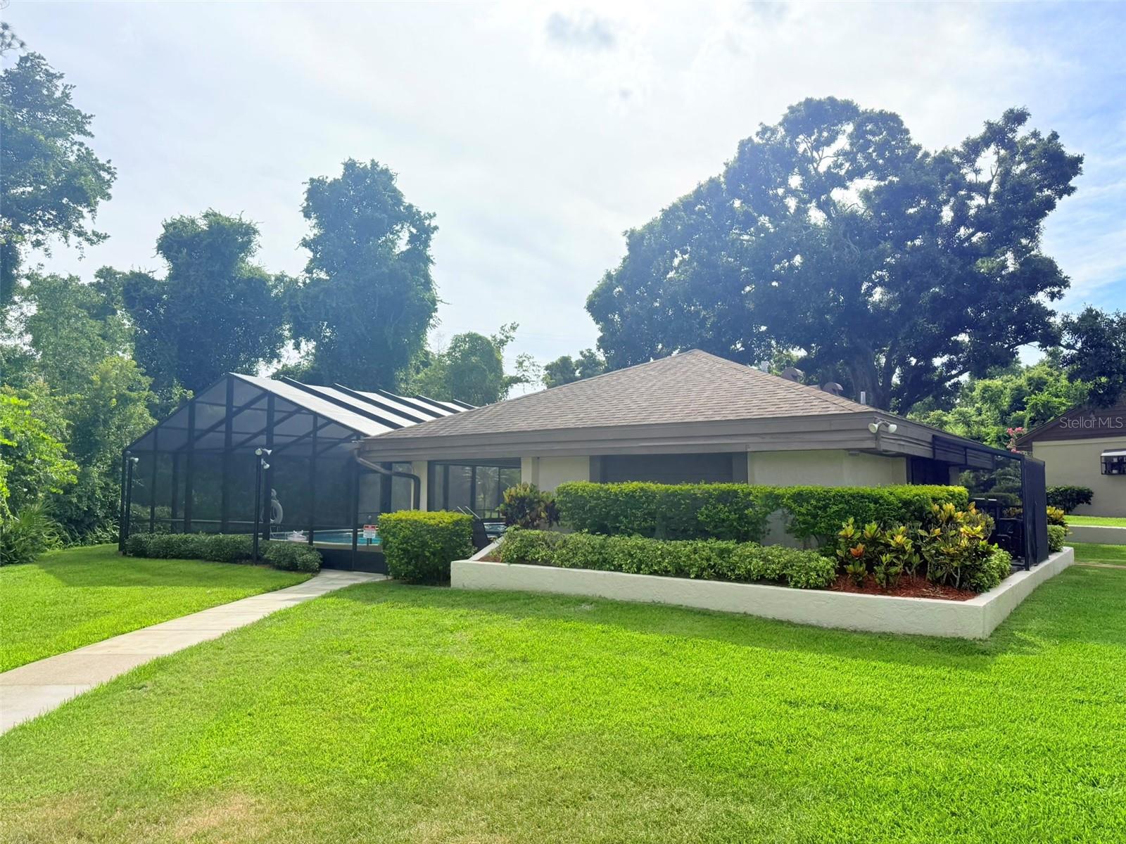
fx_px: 781
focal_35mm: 24
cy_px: 422
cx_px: 563
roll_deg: -0.7
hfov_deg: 71.6
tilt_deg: +5.4
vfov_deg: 56.8
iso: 100
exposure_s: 1/7353
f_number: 1.78
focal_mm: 6.76
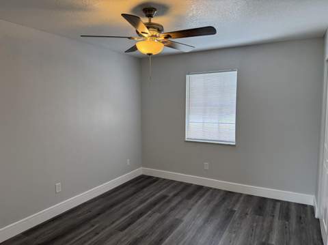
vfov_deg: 56.7
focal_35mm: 24
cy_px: 122
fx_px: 227
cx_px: 164
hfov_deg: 71.7
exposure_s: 1/136
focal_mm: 6.76
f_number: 1.78
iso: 100
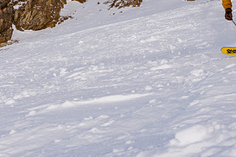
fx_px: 485
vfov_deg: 18.1
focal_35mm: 74
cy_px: 12
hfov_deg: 27.3
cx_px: 125
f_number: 8
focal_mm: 20
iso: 160
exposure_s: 1/800
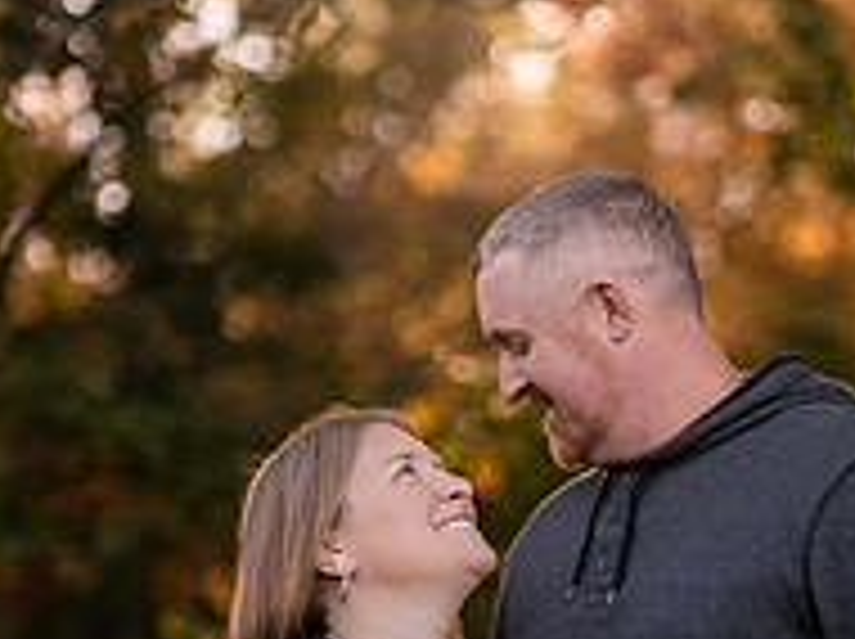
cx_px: 634
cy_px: 572
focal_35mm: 194
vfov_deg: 7.6
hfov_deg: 10.2
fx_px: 4786
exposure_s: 1/1250
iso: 320
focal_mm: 85
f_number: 2.2
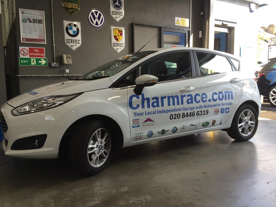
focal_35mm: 29
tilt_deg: -7.1
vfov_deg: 48.2
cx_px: 138
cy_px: 104
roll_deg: +1.2
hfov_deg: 61.6
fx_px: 231
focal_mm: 4.15
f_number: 2.2
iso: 32
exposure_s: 1/143
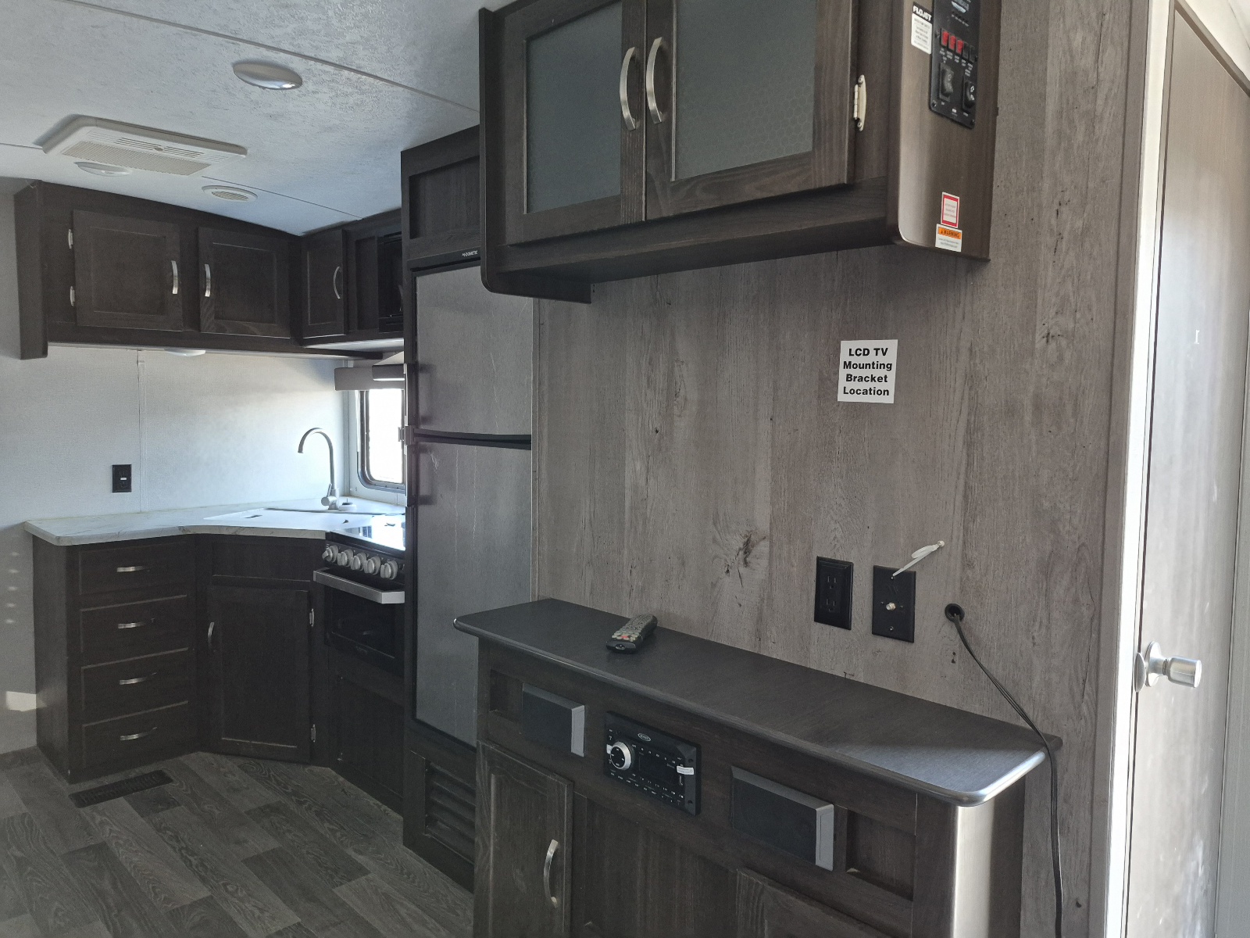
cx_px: 625
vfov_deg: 58.9
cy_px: 469
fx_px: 831
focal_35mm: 23
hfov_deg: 73.9
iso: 500
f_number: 1.8
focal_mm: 5.4
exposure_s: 1/120
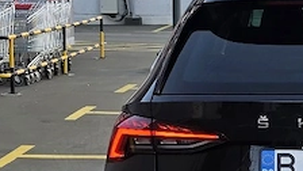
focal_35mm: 67
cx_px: 340
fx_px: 538
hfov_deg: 28.4
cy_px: 163
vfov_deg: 17.6
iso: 10
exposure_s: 1/196
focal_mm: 6.5
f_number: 1.4
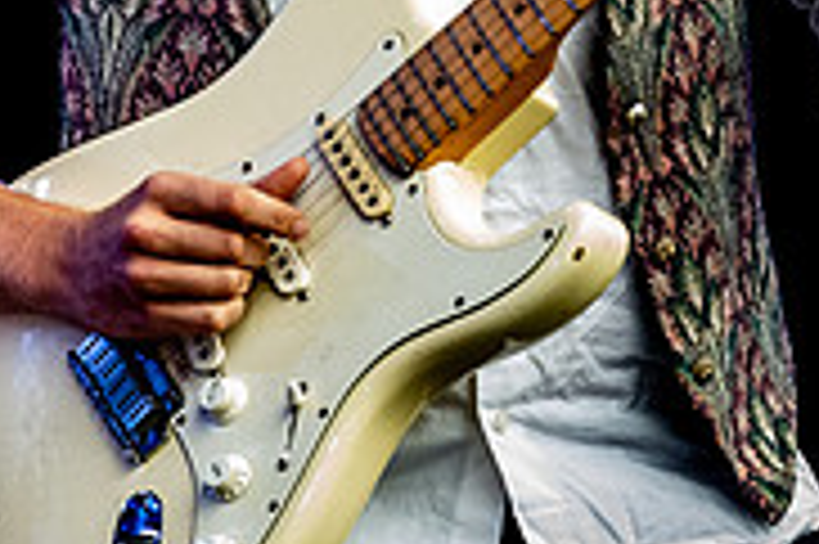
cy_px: -298
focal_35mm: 902
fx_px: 20502
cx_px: 545
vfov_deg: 1.5
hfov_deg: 2.3
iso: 1800
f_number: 4
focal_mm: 200
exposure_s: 1/500
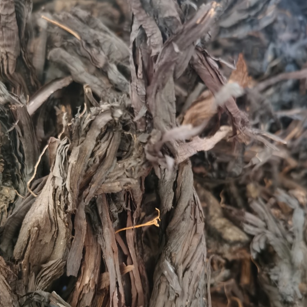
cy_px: 185
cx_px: 147
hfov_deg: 47.2
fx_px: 351
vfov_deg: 46.9
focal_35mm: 35
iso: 640
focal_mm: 5.58
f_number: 1.8
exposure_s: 1/20
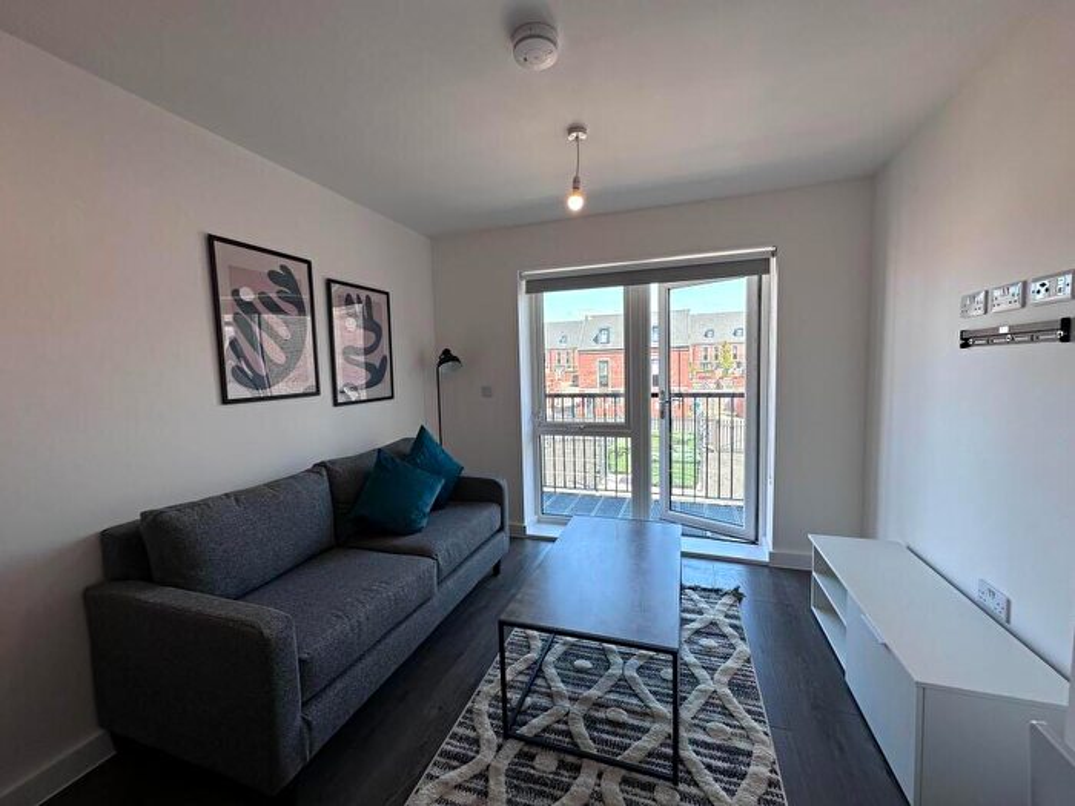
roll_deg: +1.6
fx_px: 435
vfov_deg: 85.7
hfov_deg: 102.1
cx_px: 538
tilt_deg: -5.6
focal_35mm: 14
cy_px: 403
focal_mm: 2.22
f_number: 2.2
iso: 40
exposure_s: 1/214
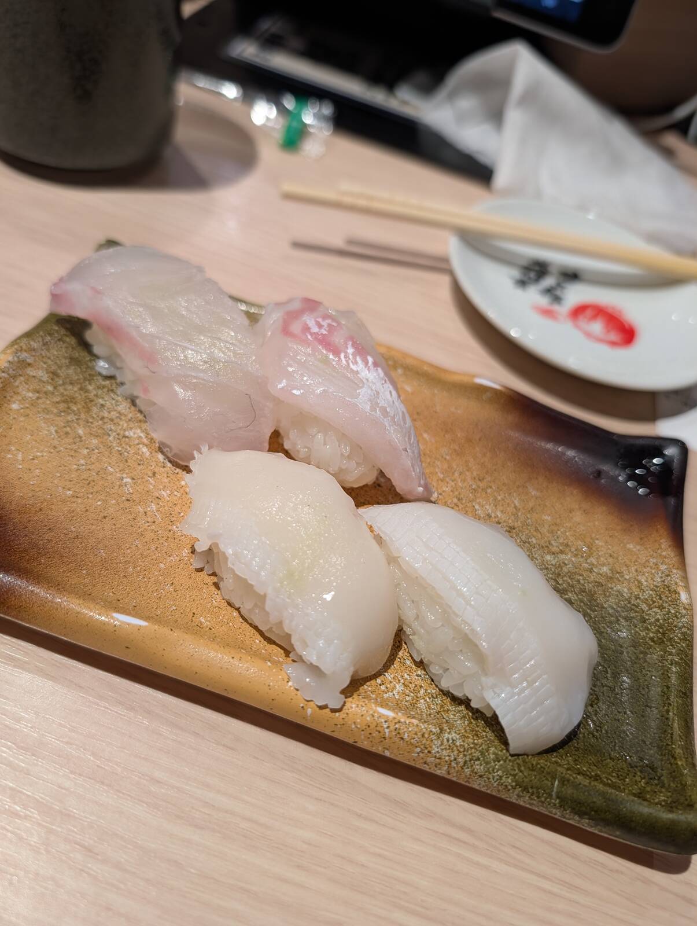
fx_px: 643
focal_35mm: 24
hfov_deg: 56.9
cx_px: 348
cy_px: 463
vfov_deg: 71.5
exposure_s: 1/182
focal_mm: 6.9
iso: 125
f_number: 1.68
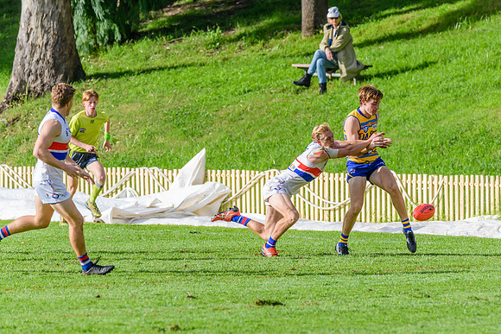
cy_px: 212
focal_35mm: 482
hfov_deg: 4.3
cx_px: 331
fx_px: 6703
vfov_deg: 2.9
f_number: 9
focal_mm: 360
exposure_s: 1/1600
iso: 800
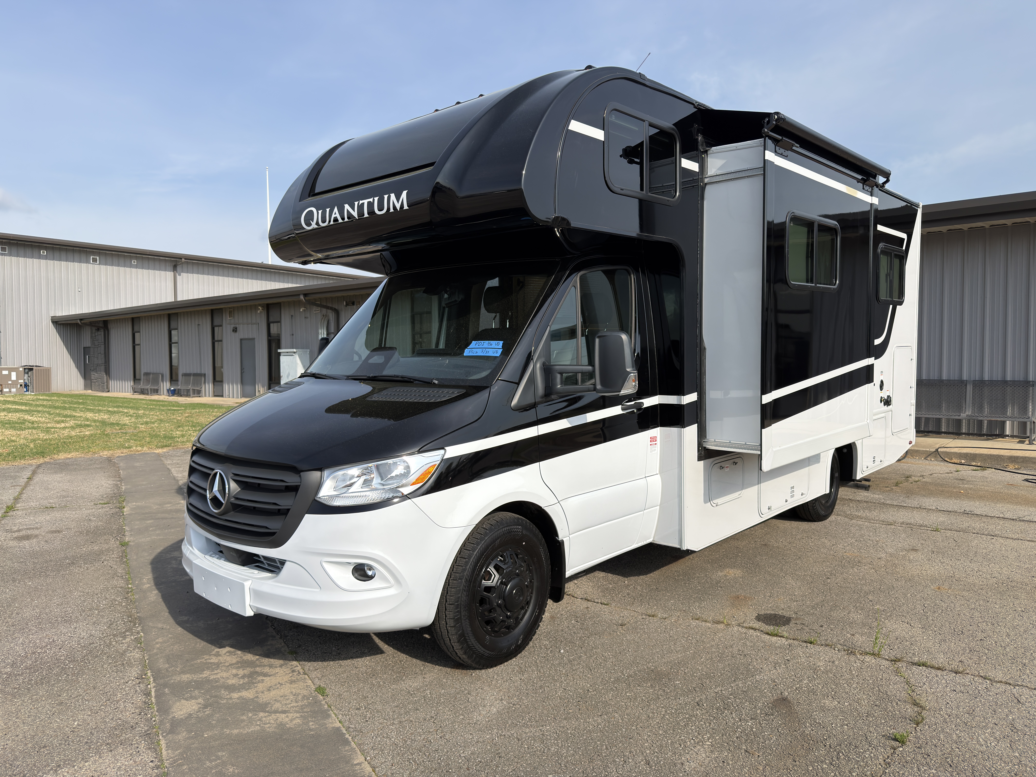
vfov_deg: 56.8
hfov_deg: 71.6
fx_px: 718
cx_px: 518
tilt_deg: -2.2
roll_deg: -0.1
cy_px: 388
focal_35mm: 24
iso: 64
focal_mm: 6.76
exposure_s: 1/4386
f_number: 1.78
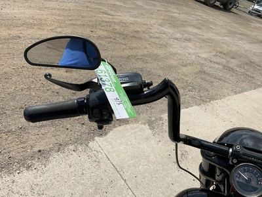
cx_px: 131
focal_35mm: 29
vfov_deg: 48.2
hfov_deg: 61.7
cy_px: 98
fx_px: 219
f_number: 1.8
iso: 25
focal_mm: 3
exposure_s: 1/2959
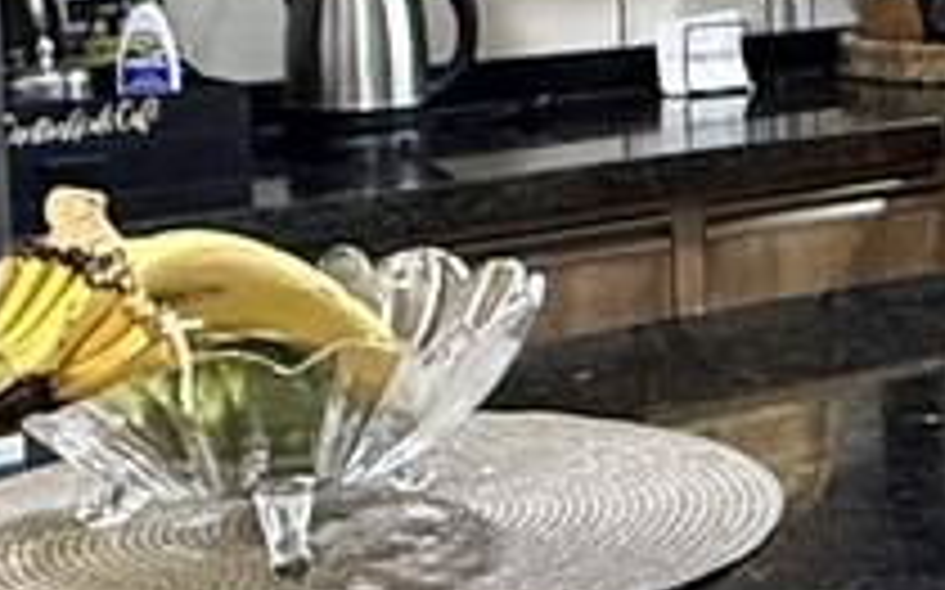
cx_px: 994
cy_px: 59
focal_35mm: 102
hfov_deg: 19.7
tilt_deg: -5.2
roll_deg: +1.1
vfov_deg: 12.7
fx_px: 2626
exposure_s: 1/60
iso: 1000
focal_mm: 2.22
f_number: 2.2
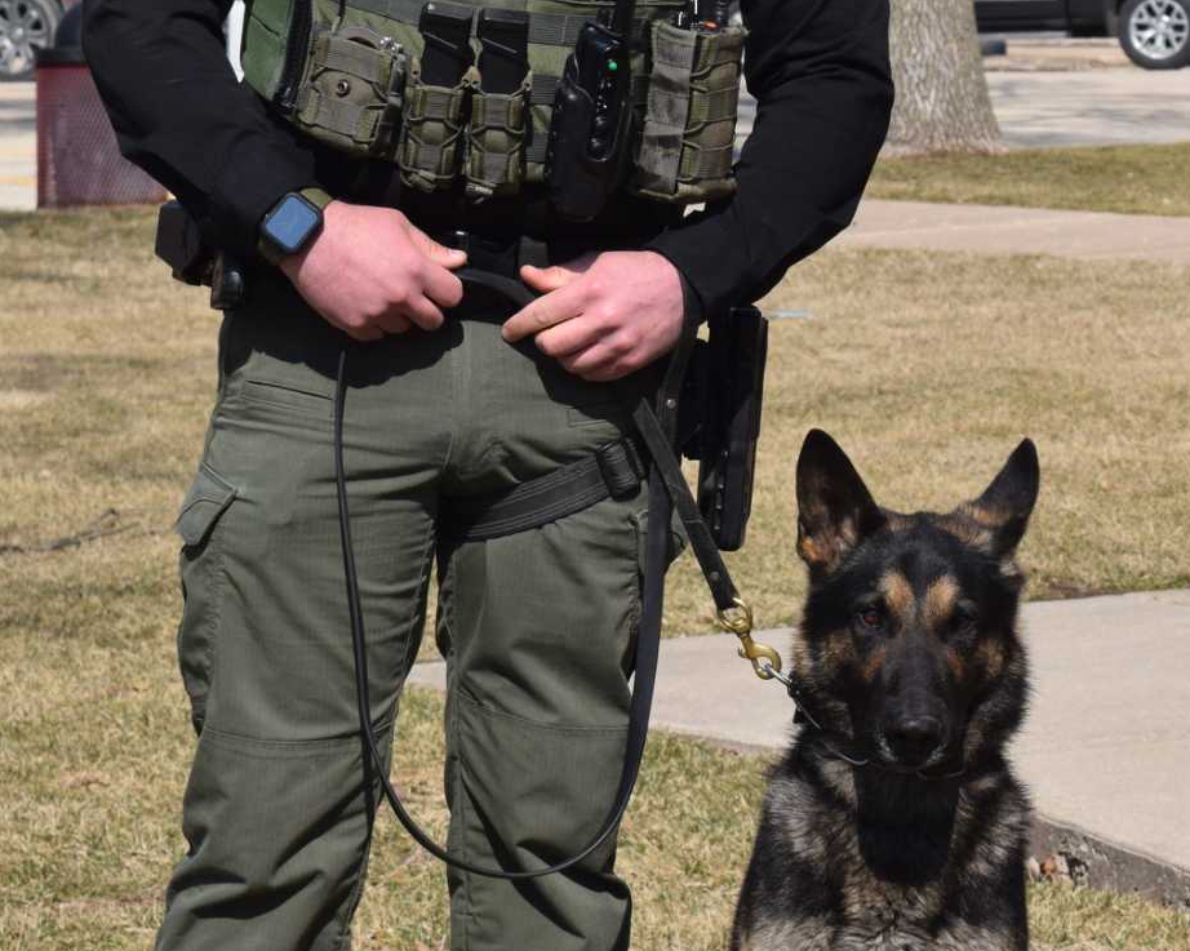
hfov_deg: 11.1
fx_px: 6057
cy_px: 217
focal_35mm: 172
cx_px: 1154
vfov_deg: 9.0
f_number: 11
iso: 200
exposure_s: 1/500
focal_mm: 55
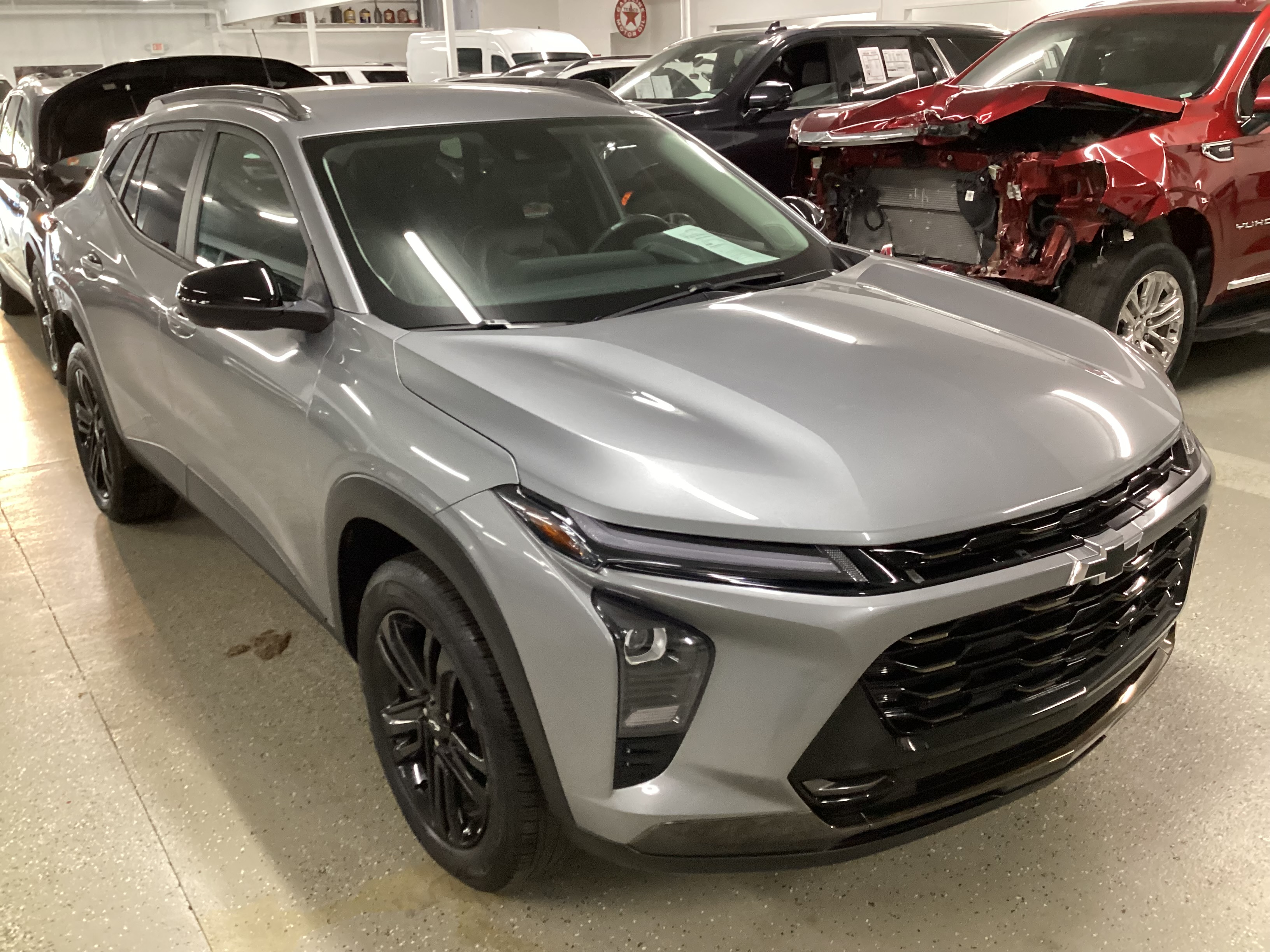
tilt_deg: -20.0
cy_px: 476
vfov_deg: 45.4
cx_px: 635
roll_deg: +0.5
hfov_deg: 58.4
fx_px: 1137
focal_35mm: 31
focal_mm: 3.3
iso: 320
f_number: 2.4
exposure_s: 1/50
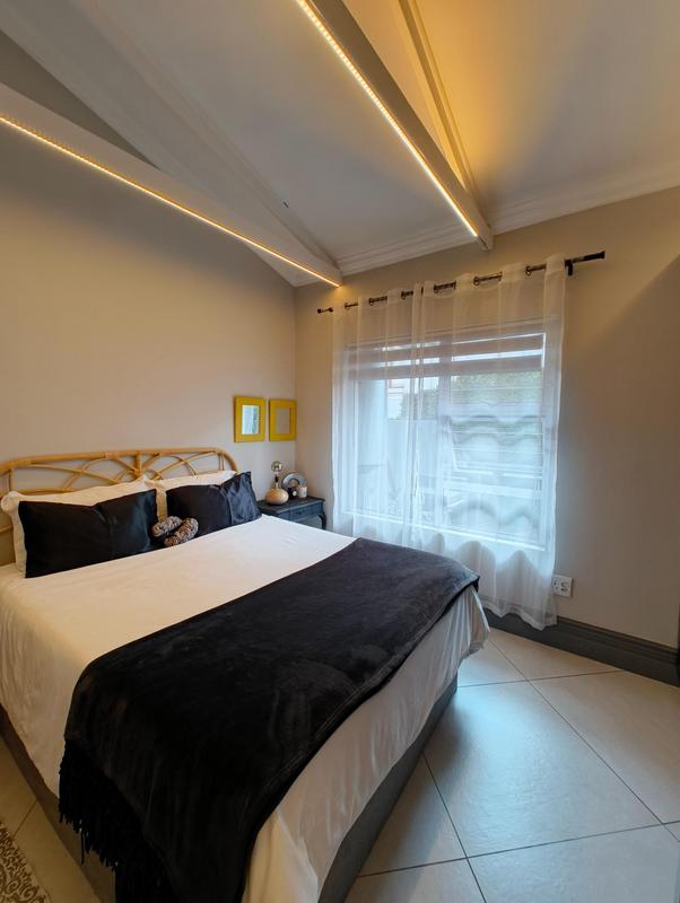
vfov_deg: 102.0
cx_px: 340
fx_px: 366
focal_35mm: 14
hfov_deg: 85.8
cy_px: 452
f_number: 2.2
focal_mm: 2.15
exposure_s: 1/50
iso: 800
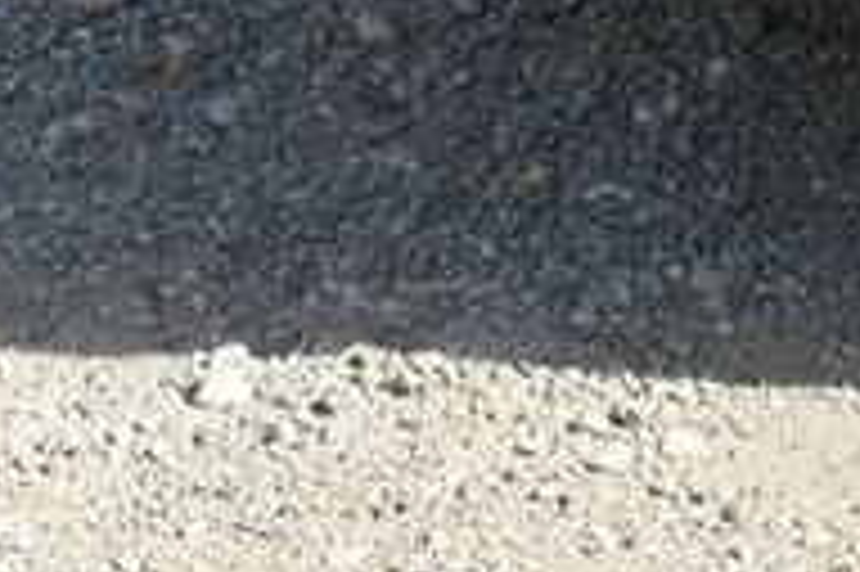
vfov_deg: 6.3
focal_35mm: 215
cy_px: -426
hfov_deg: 8.7
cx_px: 2121
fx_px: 5132
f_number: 3.2
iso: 125
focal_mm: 15.02
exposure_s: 1/800
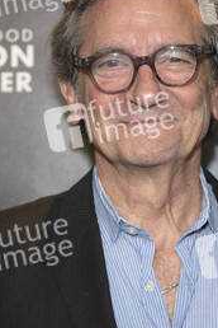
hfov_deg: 9.0
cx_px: 146
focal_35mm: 152
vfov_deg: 13.5
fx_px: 1381
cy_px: 186
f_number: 4
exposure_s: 1/250
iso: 800
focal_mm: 98
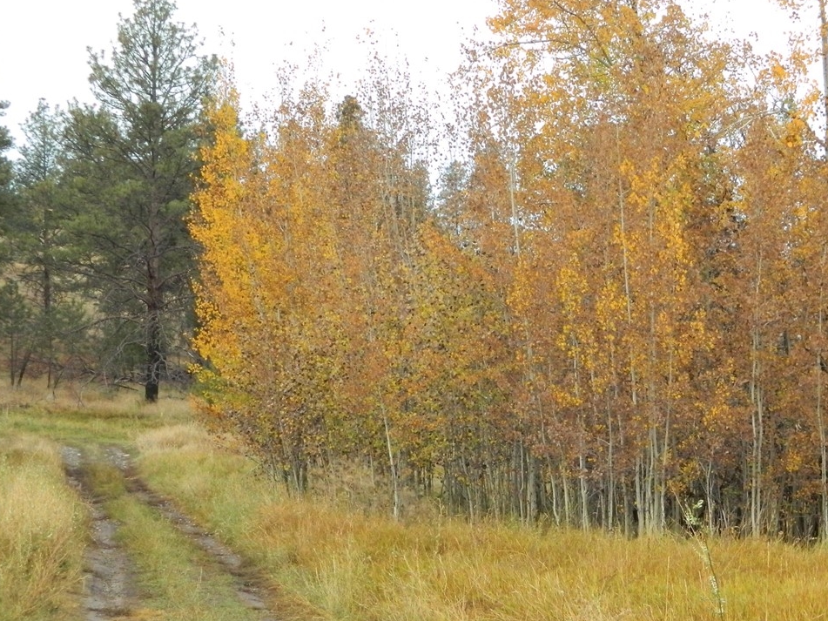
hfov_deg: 28.1
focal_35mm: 69
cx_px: 506
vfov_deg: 21.0
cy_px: 497
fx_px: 1650
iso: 360
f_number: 3.5
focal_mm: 7.3
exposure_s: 1/320
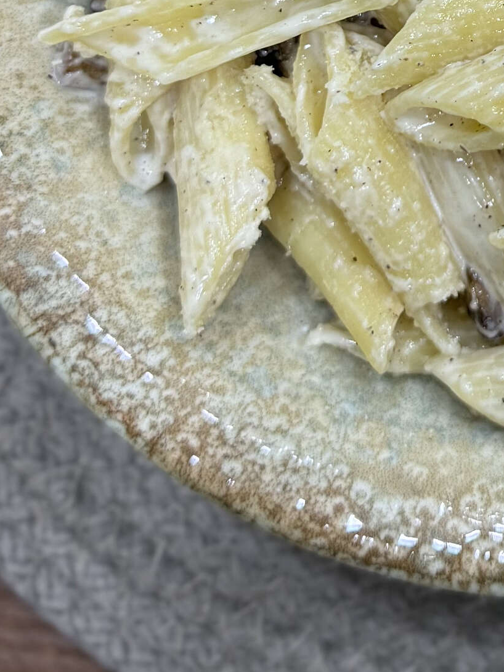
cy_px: -164
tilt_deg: -80.4
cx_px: 627
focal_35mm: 88
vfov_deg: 20.6
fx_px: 1709
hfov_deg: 16.0
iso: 200
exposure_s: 1/100
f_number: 1.78
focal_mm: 6.76
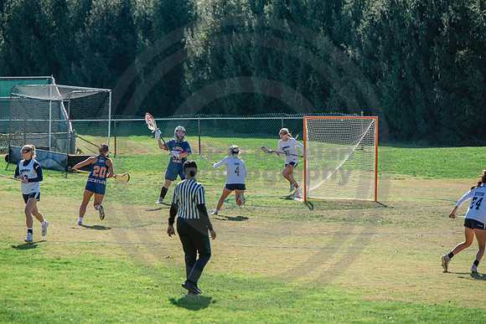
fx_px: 2701
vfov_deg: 6.9
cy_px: 162
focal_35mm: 200
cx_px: 243
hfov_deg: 10.3
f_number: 5
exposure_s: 1/1600
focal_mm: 200
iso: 250
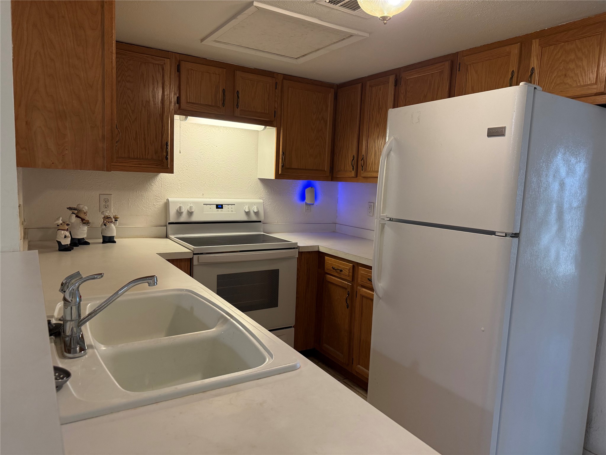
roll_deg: -2.8
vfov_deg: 56.8
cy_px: 228
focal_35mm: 24
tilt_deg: -7.1
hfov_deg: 71.6
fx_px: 420
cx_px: 303
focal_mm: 6.76
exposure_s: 1/120
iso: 250
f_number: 1.78
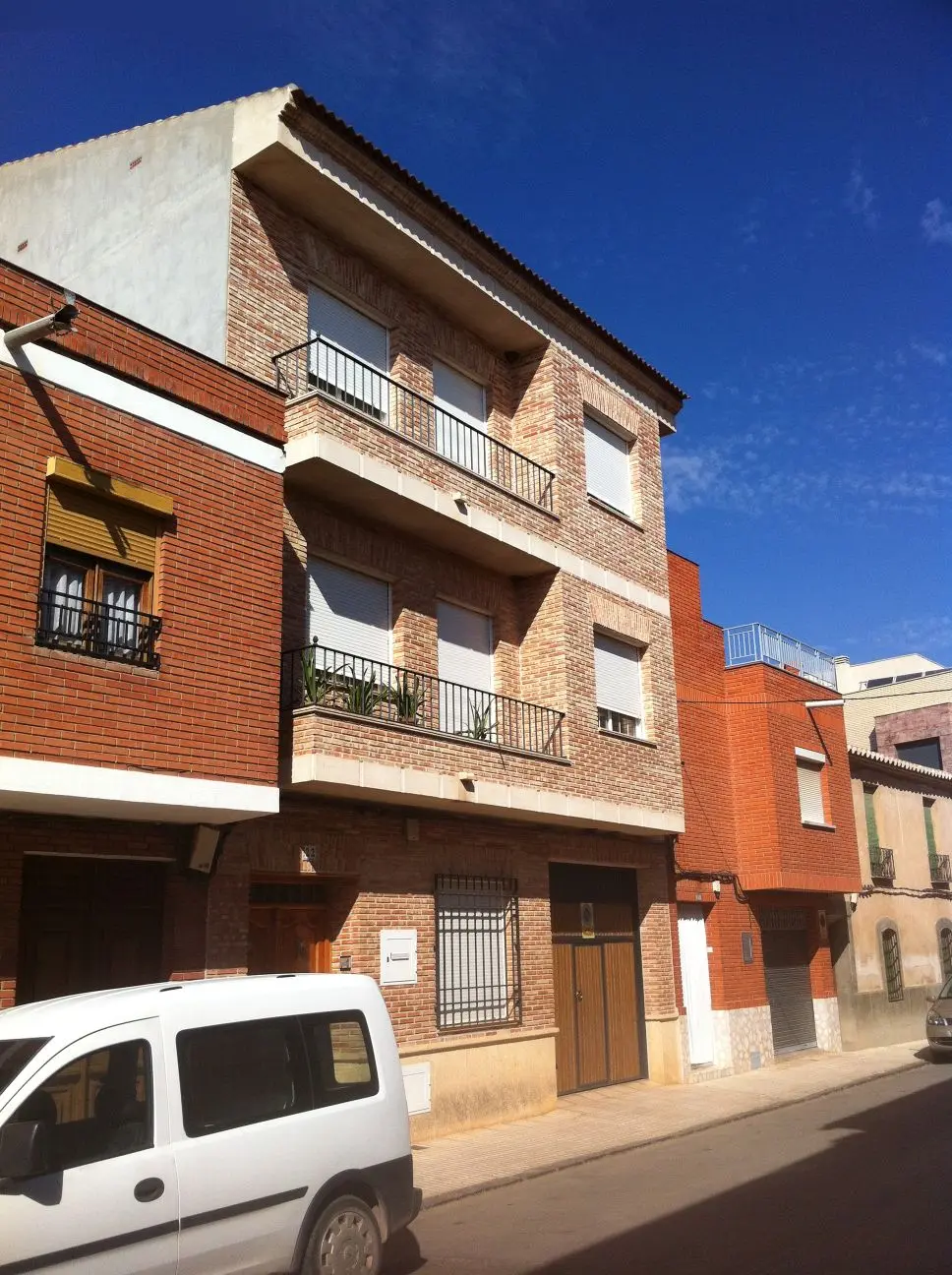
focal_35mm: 35
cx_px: 476
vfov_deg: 52.7
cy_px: 638
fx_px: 1287
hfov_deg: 40.6
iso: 80
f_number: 2.8
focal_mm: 3.85
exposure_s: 1/1885
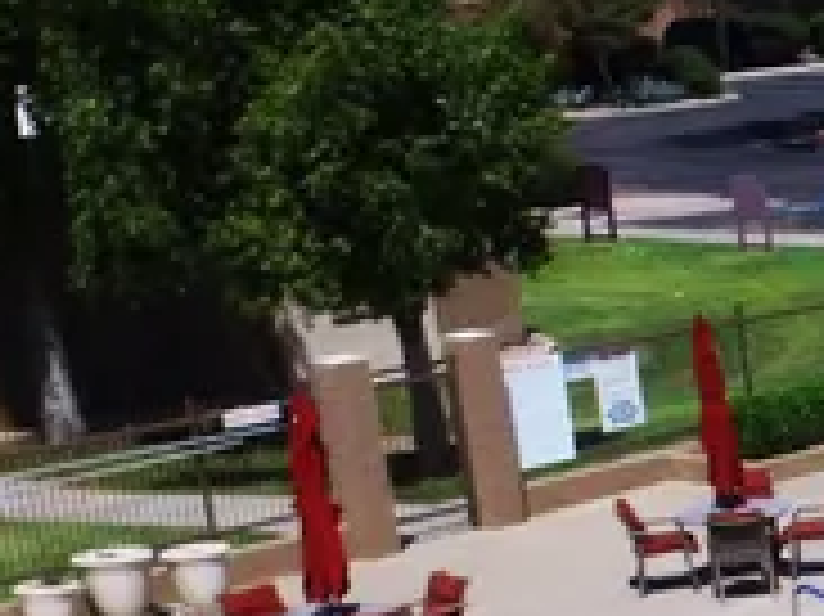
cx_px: 1783
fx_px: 2498
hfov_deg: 14.5
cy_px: 890
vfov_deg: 13.4
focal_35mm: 105
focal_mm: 3.6
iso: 100
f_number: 2.8
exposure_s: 1/3509
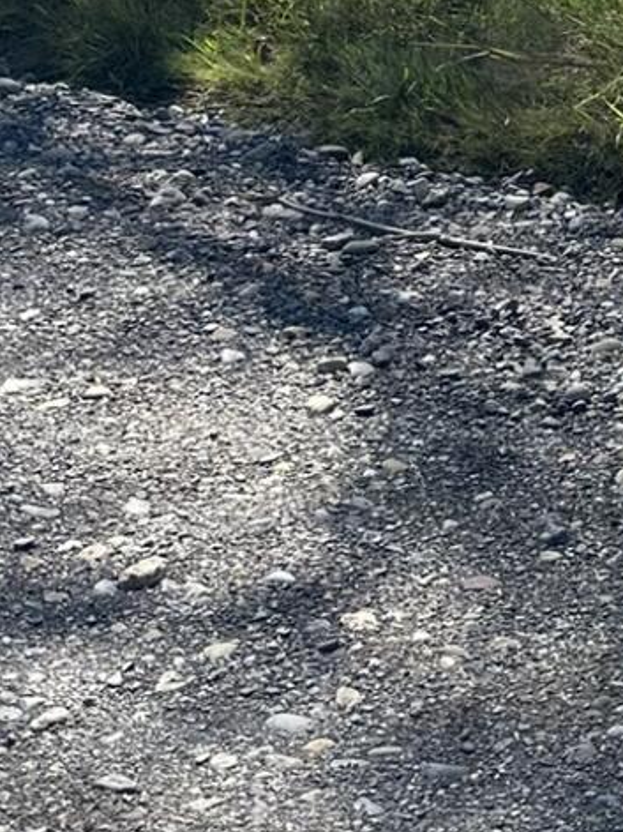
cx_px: 1237
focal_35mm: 102
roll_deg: +3.0
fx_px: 2449
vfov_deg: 18.2
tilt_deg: -9.7
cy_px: -189
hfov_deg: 12.7
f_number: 1.78
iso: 80
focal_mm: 6.86
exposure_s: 1/2525
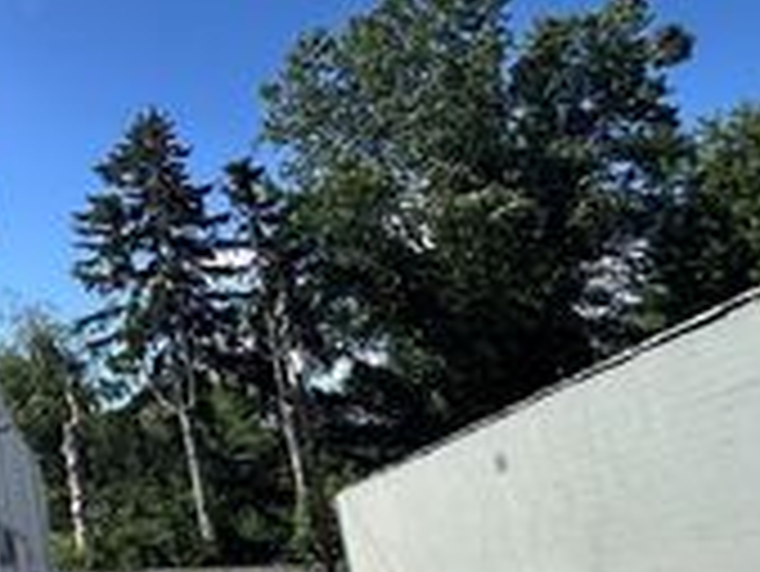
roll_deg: +1.1
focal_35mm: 53
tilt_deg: +16.8
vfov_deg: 27.6
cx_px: -562
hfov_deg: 22.9
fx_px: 1164
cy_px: 284
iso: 40
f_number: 2.2
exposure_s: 1/1114
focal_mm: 2.22
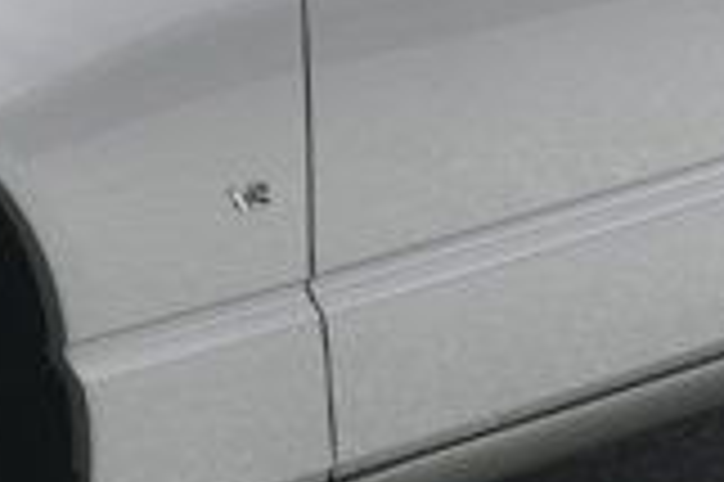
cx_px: -288
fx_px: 5123
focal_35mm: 255
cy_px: -77
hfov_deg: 8.0
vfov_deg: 5.4
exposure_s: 1/160
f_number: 10
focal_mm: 27
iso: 100
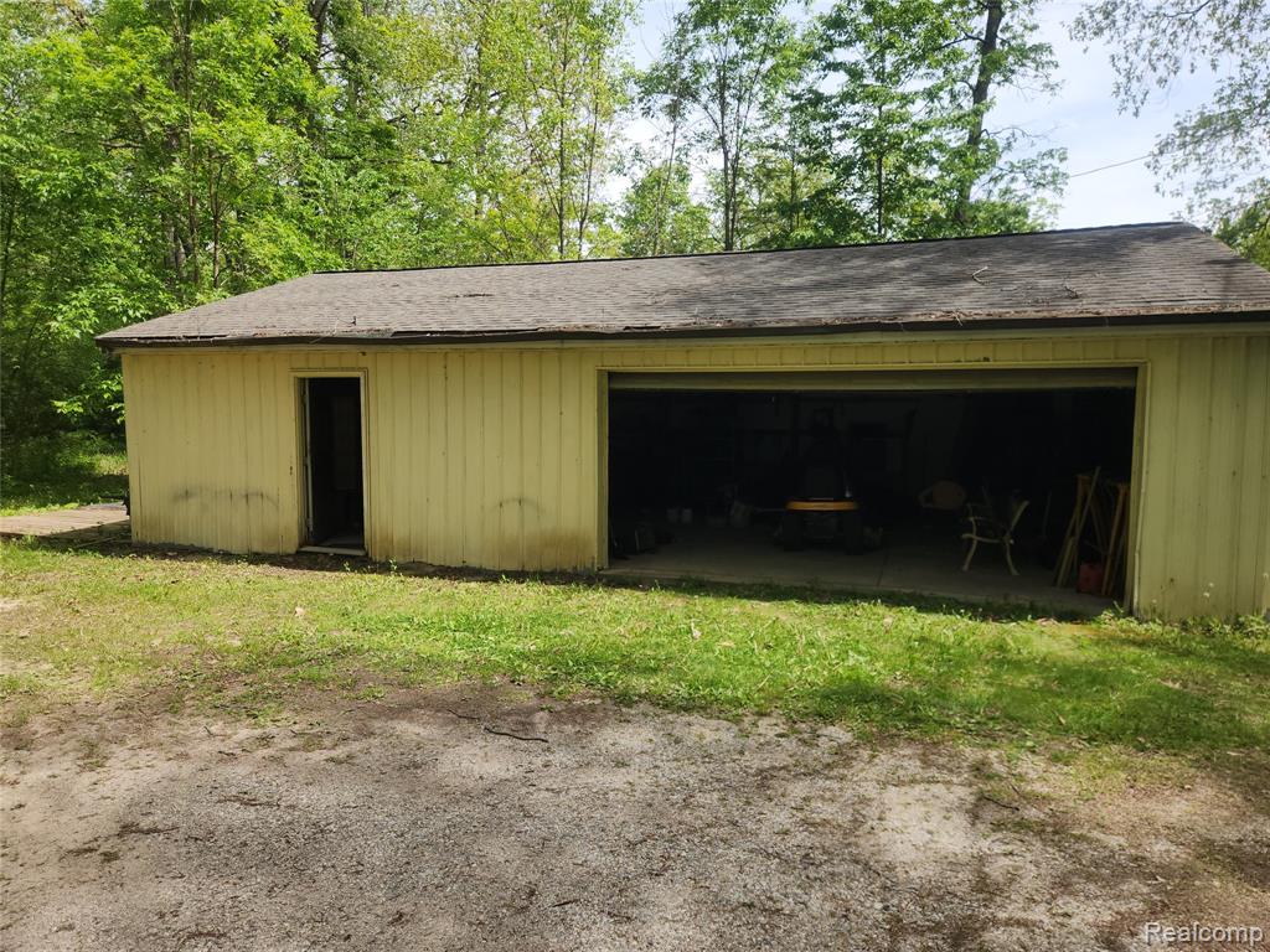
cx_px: 635
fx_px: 844
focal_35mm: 23
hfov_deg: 73.9
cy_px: 476
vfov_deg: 58.9
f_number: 1.8
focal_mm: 5.4
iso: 20
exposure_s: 1/744
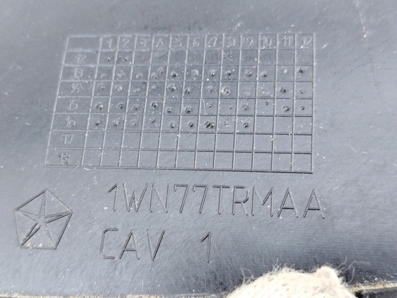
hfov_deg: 39.7
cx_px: 198
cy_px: 149
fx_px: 550
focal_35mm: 48
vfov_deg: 30.3
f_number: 1.7
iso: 400
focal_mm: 5.31
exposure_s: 1/33
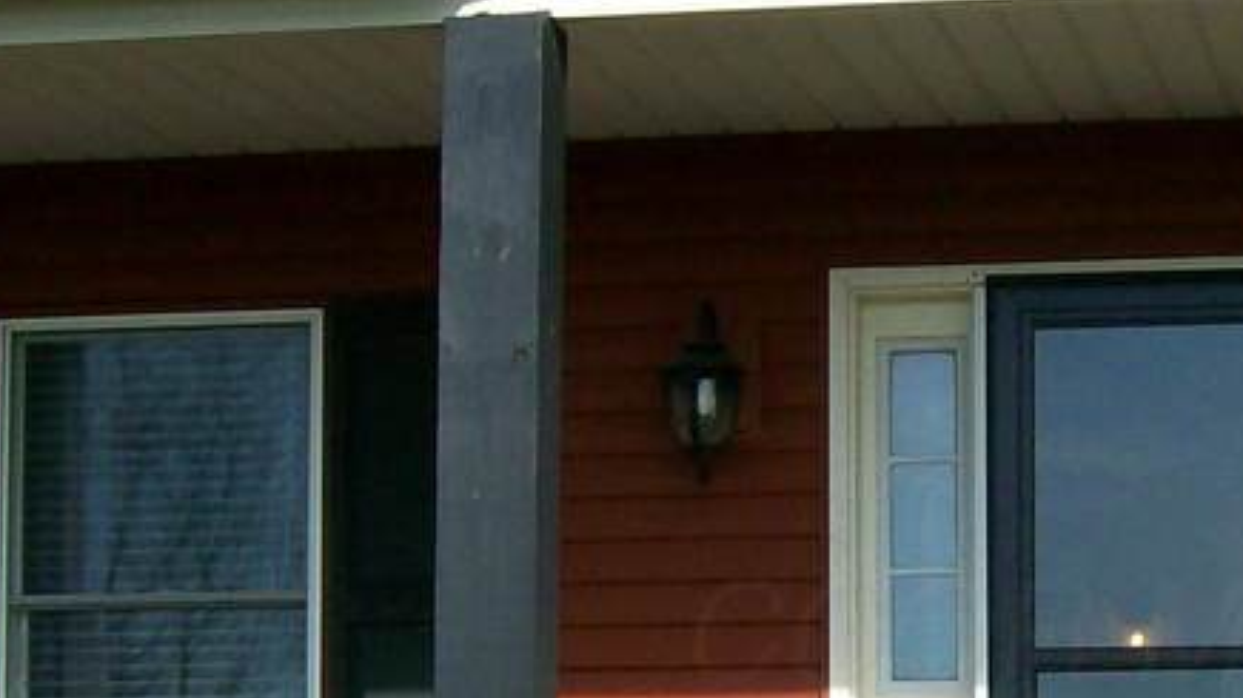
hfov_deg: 18.4
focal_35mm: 115
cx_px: 1058
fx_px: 3789
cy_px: 632
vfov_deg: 10.5
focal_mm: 6
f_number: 4.8
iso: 80
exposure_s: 1/538
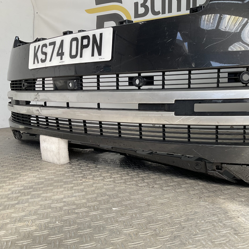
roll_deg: -0.9
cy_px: 126
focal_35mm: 35
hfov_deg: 46.6
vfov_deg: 47.2
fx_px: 285
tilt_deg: -8.5
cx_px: 161
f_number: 1.8
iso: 16
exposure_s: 1/281
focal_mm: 3
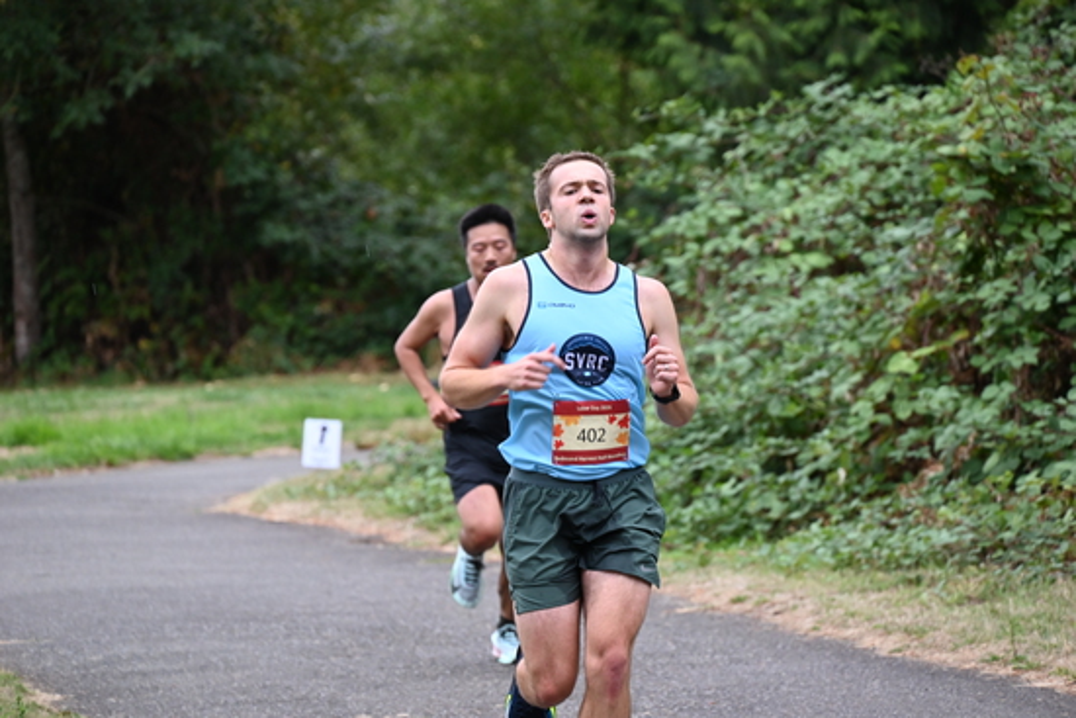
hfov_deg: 10.3
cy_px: 359
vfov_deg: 6.9
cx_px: 538
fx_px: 5979
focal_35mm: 200
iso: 1250
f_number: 6.3
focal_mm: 200
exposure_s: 1/250
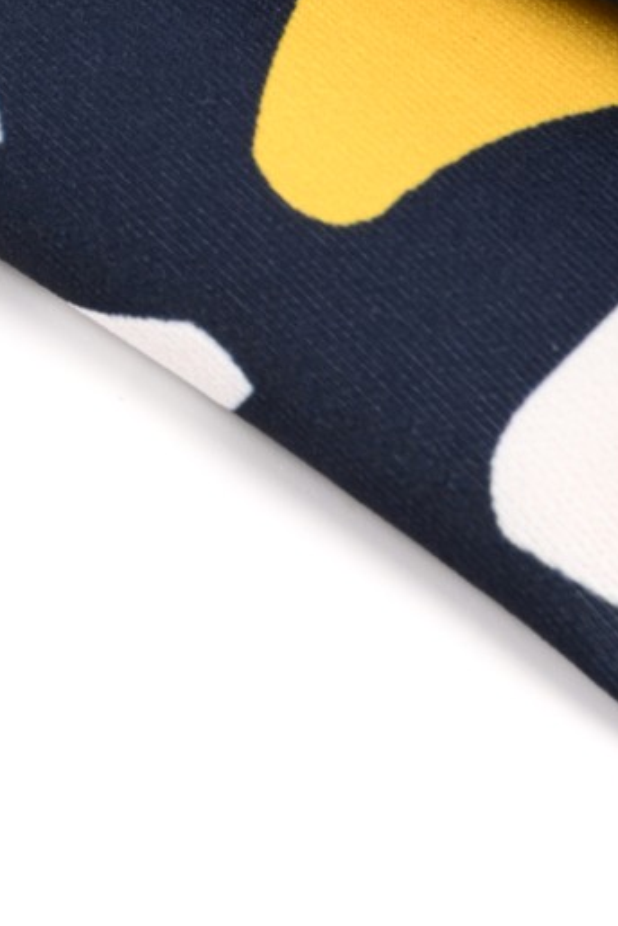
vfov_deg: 6.2
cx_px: -259
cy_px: -318
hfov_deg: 4.2
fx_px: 8485
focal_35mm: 330
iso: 200
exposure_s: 1/160
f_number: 14
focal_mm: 105
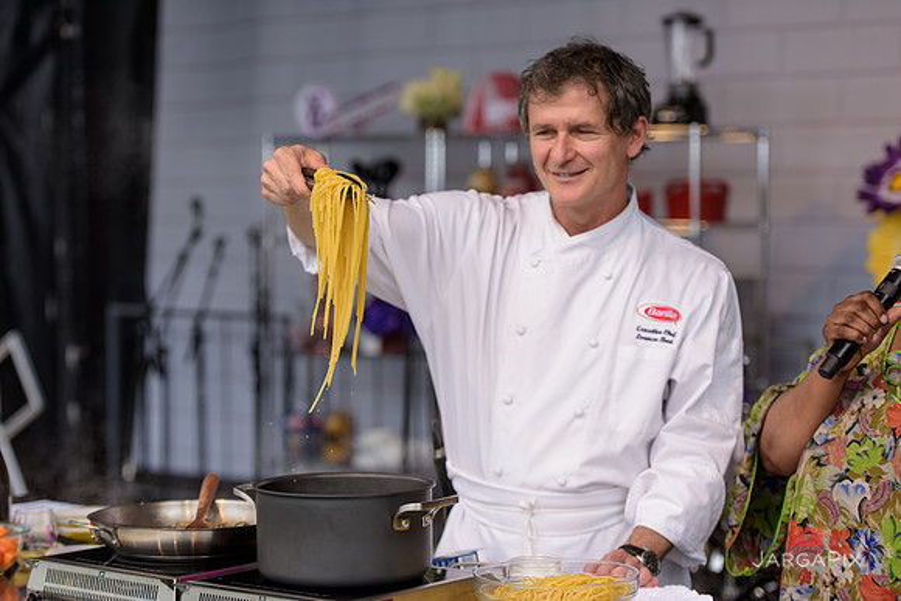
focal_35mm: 90
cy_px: 300
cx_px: 450
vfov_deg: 15.2
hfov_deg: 22.6
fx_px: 2253
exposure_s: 1/1600
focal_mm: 90
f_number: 3.2
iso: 250
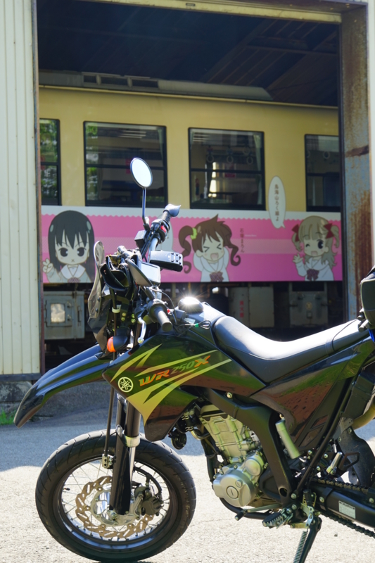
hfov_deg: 16.6
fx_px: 1282
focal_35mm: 82
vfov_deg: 24.8
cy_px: 282
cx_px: 188
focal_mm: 55
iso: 100
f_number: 5.6
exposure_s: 1/125
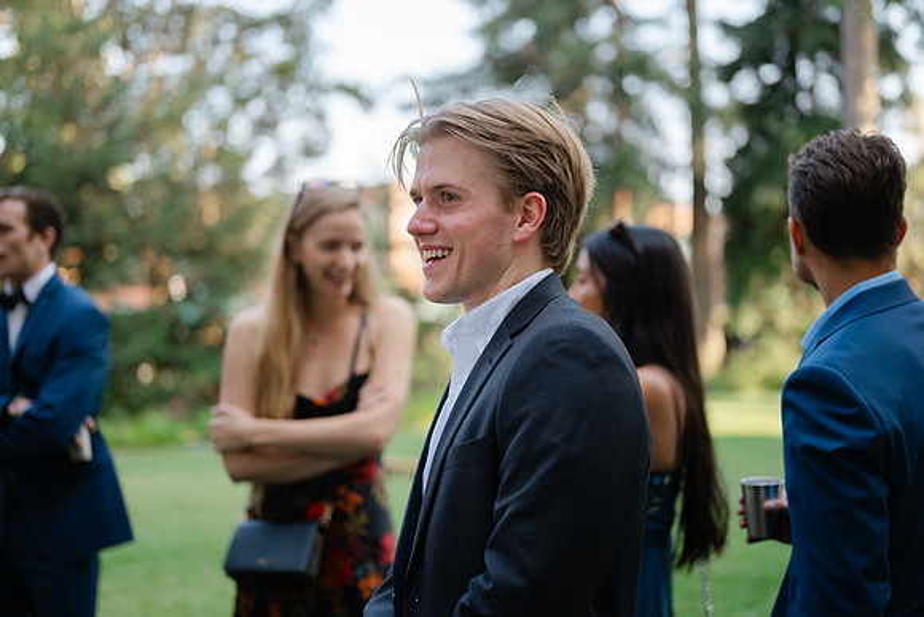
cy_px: 308
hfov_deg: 39.6
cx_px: 462
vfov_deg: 27.0
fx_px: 1284
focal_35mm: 50
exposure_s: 1/250
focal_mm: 50
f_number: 1.8
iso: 64
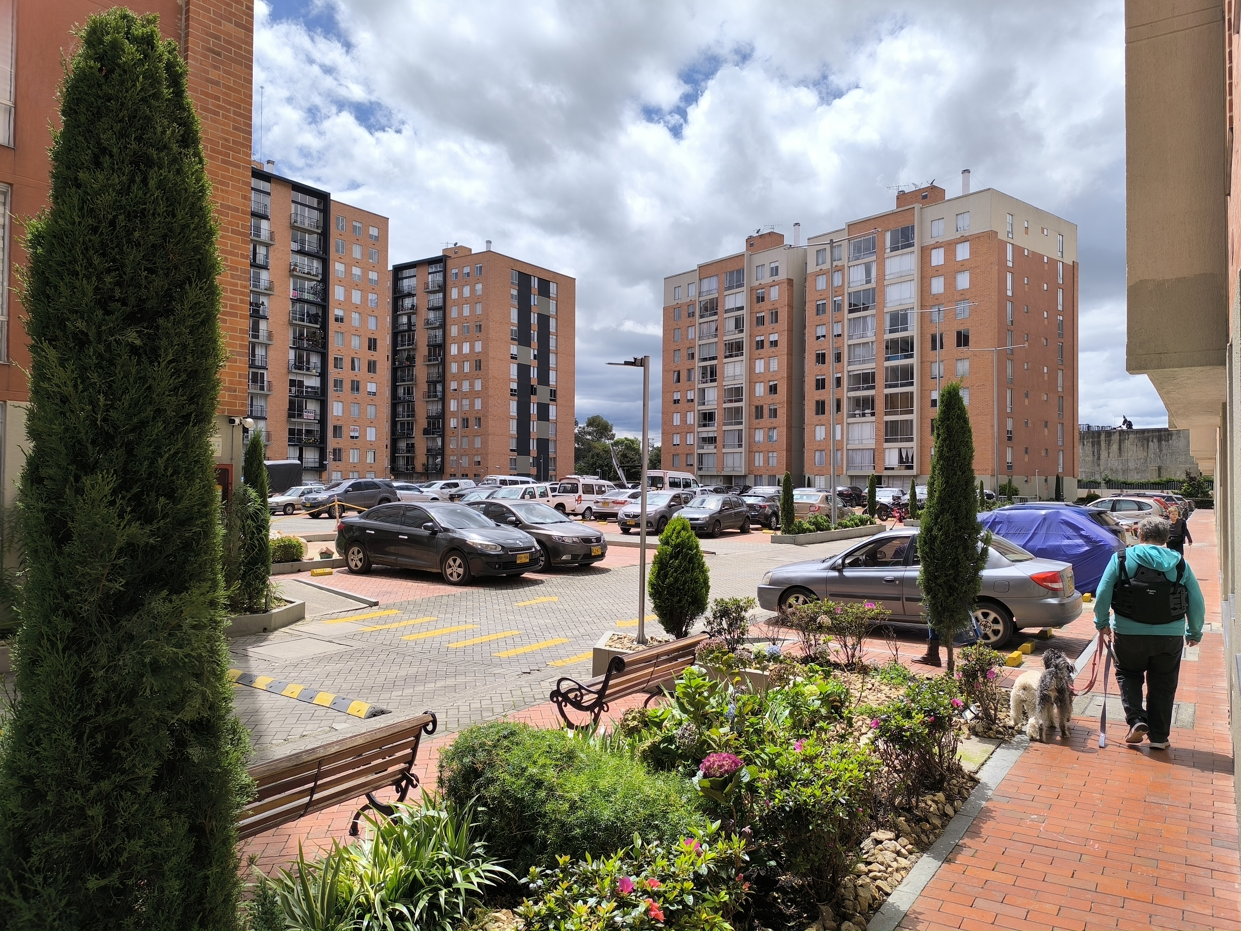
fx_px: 825
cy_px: 466
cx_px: 620
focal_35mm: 23
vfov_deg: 58.9
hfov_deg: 73.9
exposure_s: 1/1626
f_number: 1.65
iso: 50
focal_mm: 6.14
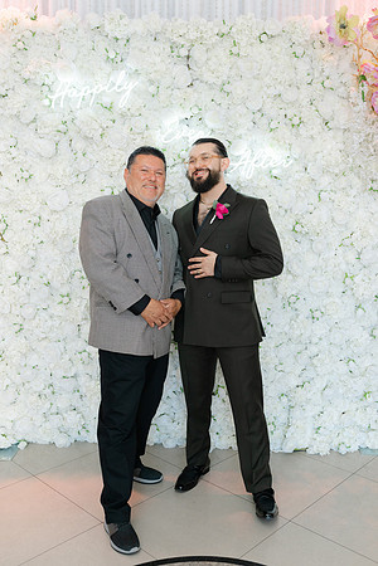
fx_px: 551
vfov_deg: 54.4
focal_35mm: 35
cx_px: 189
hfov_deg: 37.9
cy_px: 283
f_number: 4
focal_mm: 35
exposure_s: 1/160
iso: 400
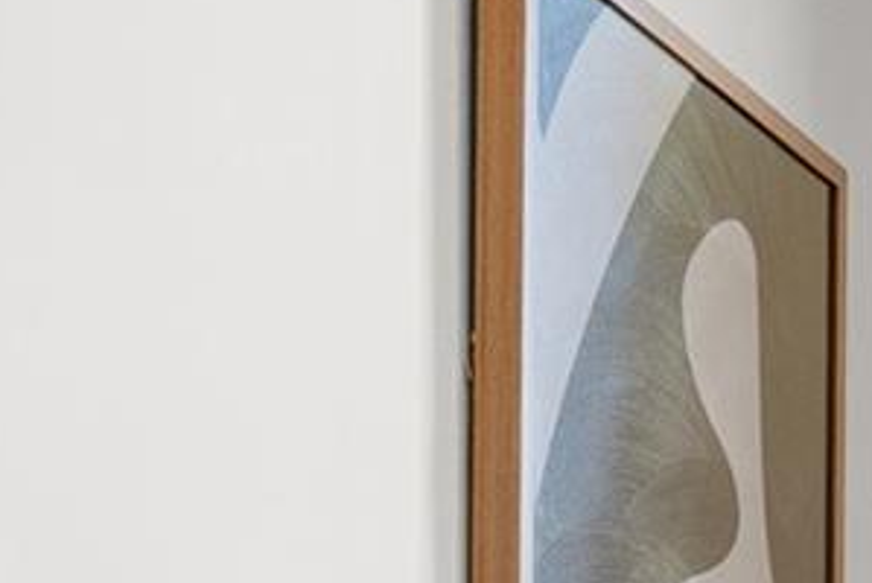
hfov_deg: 15.1
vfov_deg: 12.2
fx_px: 2594
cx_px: 1802
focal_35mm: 107
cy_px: 907
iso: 1250
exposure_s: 1/8
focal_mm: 20
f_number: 8
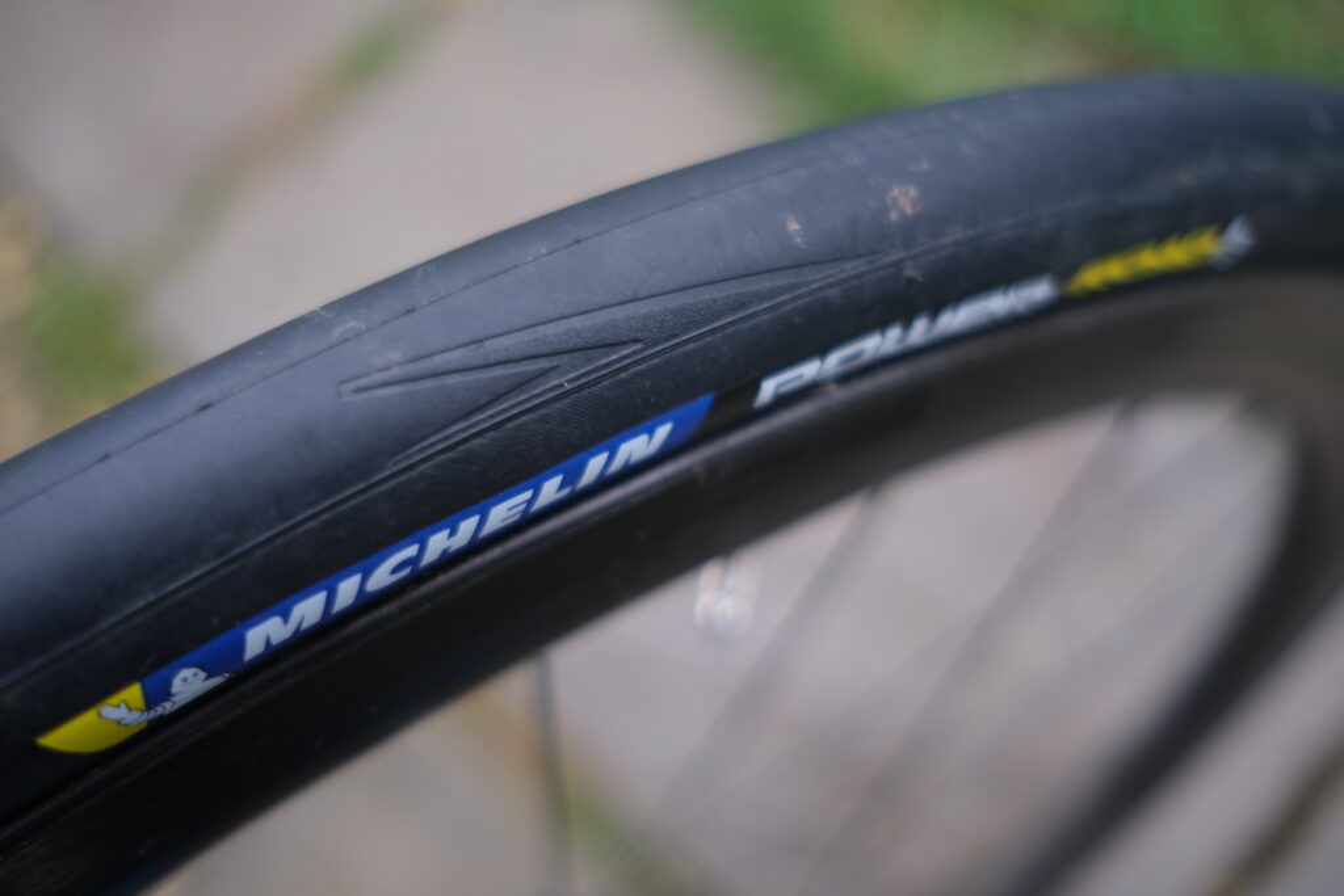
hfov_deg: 54.4
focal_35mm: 35
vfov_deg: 37.9
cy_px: 448
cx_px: 672
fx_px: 1307
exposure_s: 1/170
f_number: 2.2
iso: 160
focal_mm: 23
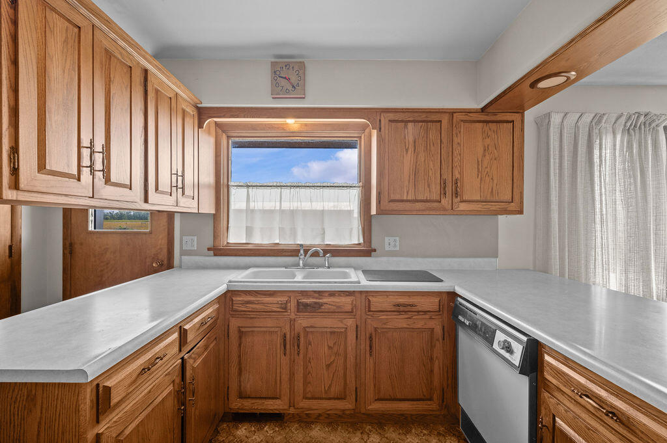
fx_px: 287
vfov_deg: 75.4
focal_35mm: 16
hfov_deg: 98.6
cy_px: 222
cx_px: 334
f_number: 10
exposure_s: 1/6
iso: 250
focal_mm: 15.5
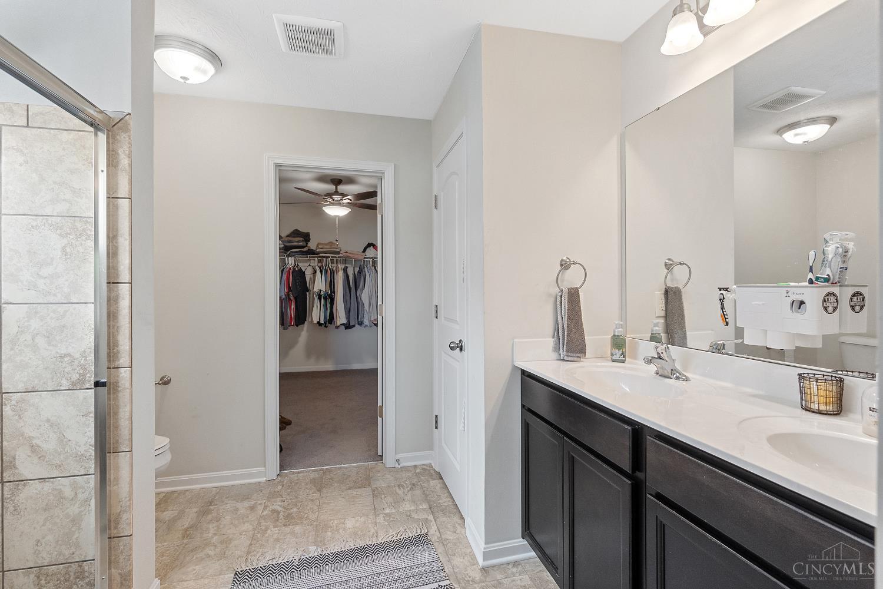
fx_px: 368
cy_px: 294
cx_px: 442
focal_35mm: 15
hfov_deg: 100.4
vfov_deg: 77.3
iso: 400
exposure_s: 1/25
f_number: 9
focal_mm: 10
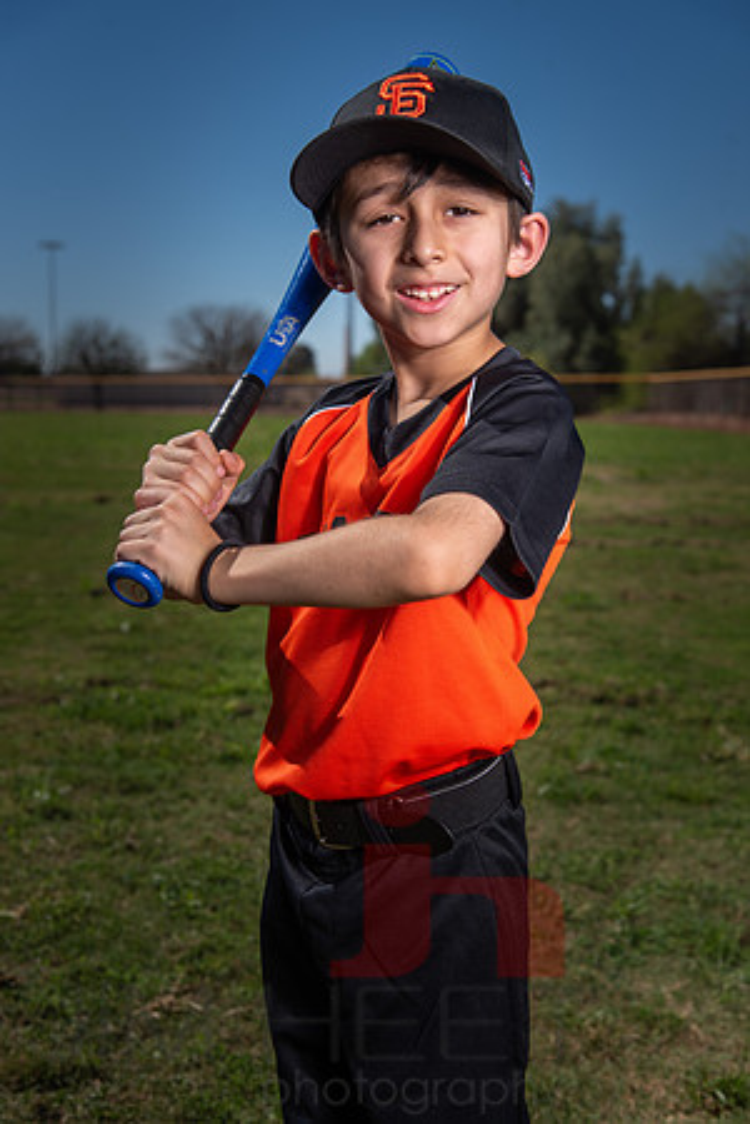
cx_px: 375
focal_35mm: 52
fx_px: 1625
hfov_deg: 26.0
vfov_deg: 38.2
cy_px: 562
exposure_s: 1/1250
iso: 100
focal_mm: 52
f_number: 5.6
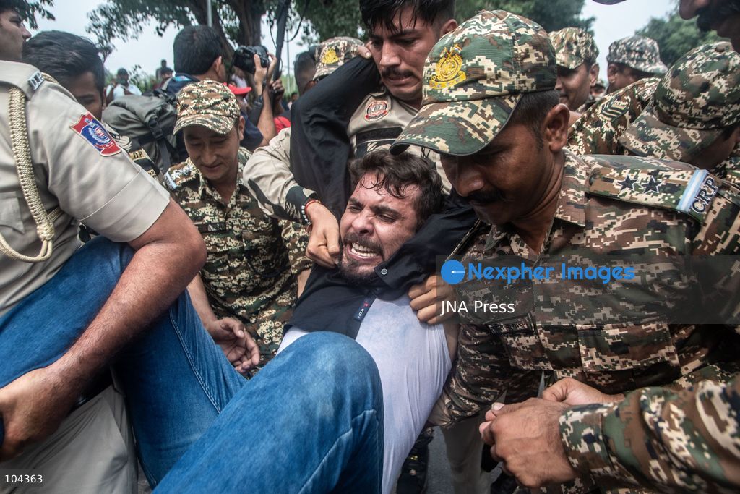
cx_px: 370
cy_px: 247
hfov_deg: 71.5
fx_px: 514
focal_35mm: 25
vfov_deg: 51.3
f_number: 4
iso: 320
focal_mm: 17
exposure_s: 1/1000
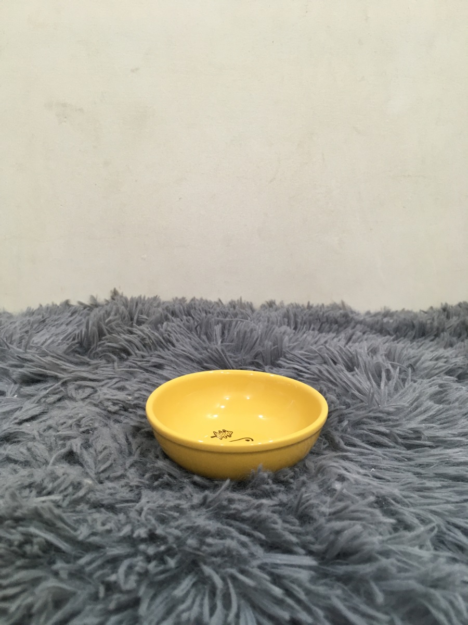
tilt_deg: -14.6
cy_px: 312
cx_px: 234
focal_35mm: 29
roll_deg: -0.7
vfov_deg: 61.7
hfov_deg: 48.2
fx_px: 523
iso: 125
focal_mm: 4.15
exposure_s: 1/33
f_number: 2.2
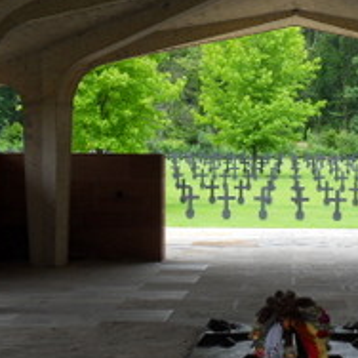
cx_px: 284
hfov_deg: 18.1
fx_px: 1112
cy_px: 225
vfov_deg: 18.3
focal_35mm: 95
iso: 80
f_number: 4.2
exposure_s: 1/180
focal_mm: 7.6
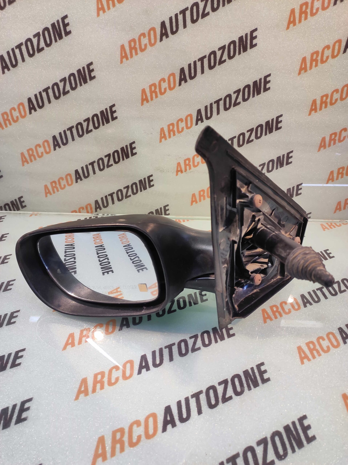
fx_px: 228
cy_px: 232
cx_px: 174
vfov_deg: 91.1
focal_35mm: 17
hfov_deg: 74.7
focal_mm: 4.74
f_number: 1.79
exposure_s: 1/33
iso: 187
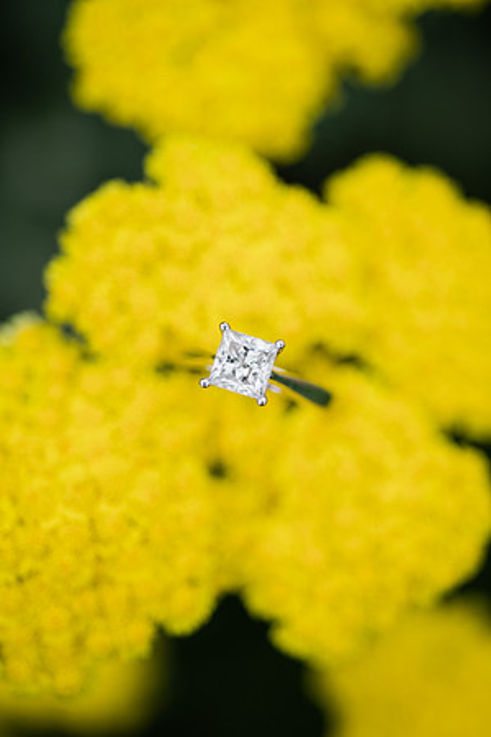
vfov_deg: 33.4
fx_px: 1227
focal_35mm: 60
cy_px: 368
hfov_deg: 22.6
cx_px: 246
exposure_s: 1/160
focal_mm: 60
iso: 200
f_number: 4
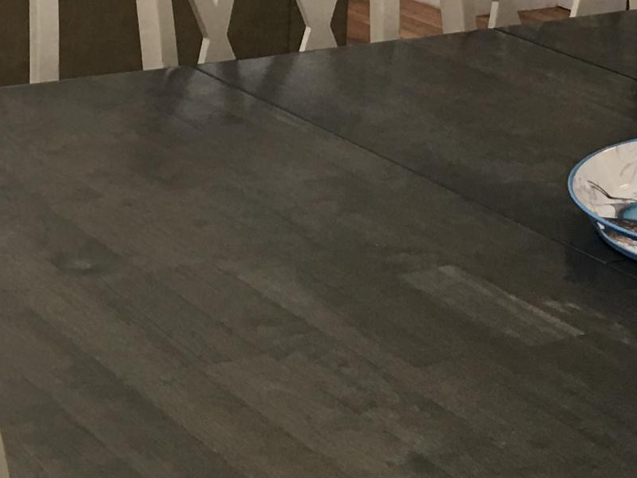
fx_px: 2006
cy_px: -270
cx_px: 130
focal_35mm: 109
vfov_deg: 12.8
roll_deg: -2.8
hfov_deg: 17.9
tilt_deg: -4.2
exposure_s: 1/30
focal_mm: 4.15
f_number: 2.2
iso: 32
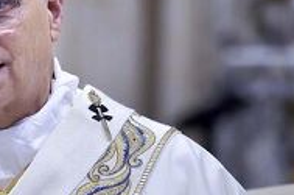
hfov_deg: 1.5
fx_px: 11054
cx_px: -89
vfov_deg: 1.0
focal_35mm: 1357
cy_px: 101
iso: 4000
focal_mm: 500
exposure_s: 1/250
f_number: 5.6
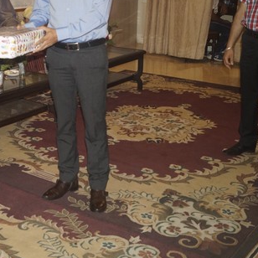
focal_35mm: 58
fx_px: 489
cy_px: 77
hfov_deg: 28.1
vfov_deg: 29.3
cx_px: 10
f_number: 4
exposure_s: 1/60
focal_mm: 20
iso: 800
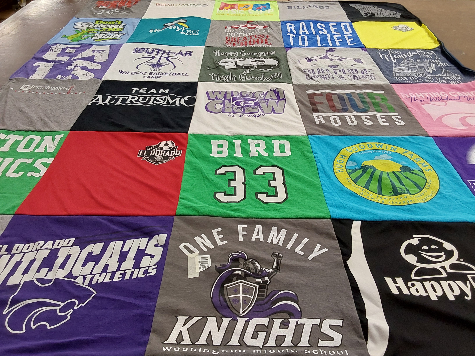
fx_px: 384
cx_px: 238
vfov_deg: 49.7
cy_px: 178
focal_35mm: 28
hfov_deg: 63.4
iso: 125
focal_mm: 2.91
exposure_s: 1/60
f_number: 1.9
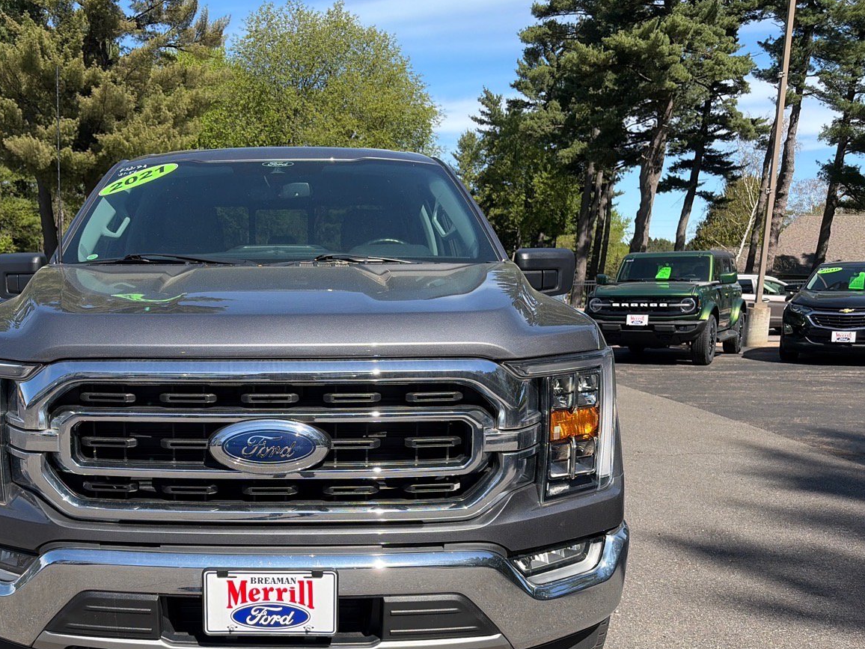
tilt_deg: -11.6
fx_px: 900
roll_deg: -0.9
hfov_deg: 50.2
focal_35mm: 36
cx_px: 273
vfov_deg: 39.2
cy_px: 435
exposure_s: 1/2208
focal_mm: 5.96
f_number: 1.6
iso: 50
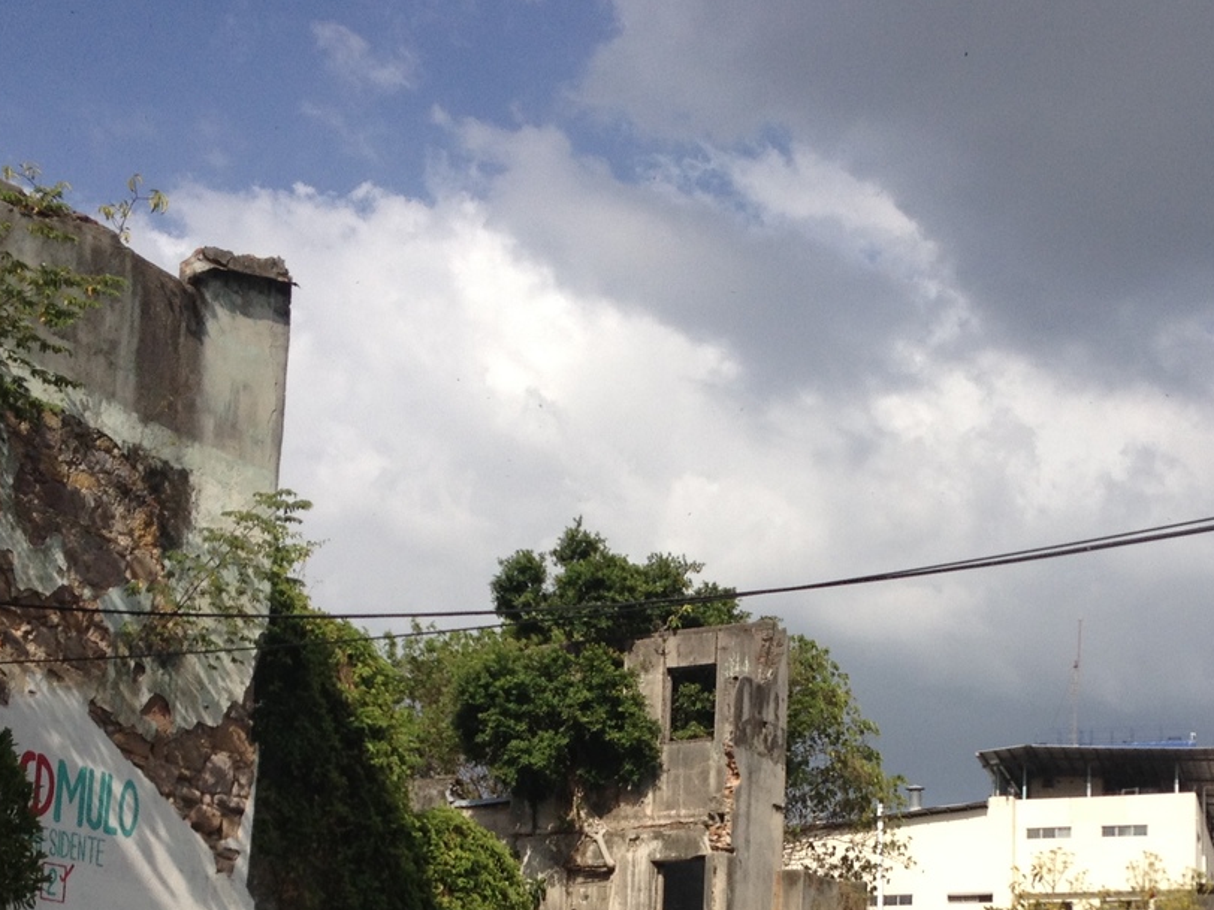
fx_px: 2420
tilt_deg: +7.4
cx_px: 743
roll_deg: -4.1
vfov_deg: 20.7
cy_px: 871
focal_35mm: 69
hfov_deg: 28.1
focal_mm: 4.28
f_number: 2.4
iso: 50
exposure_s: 1/2404
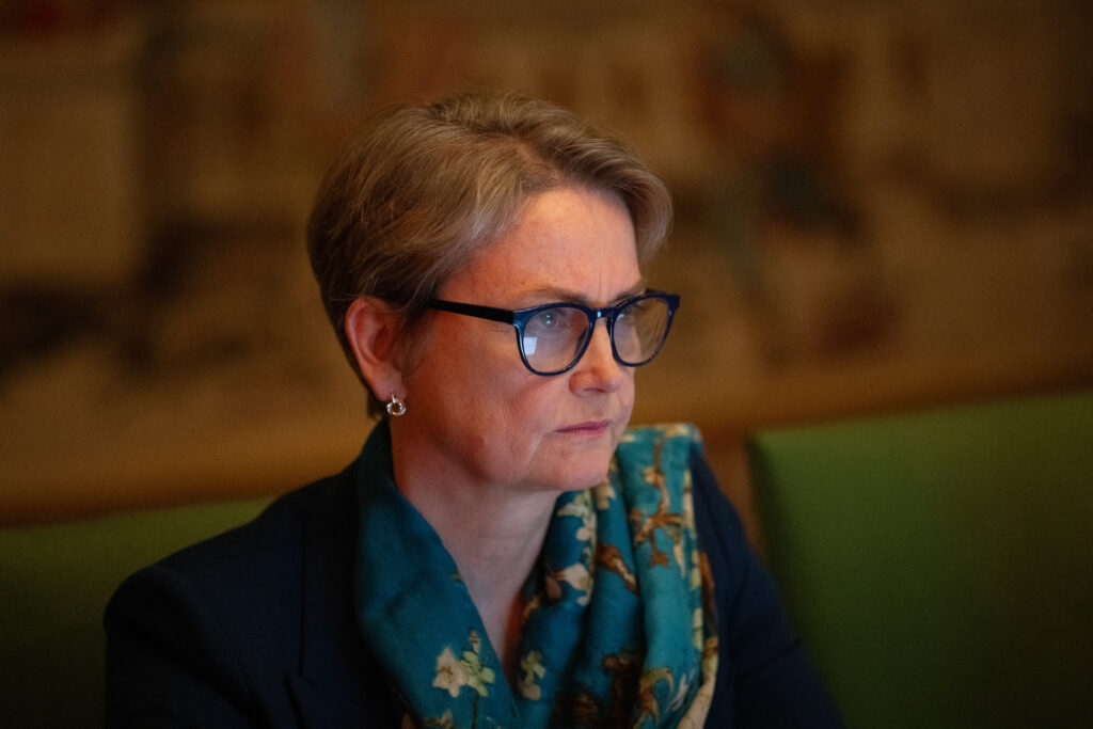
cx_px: 546
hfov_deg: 10.3
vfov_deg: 6.9
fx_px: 6073
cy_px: 364
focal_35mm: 200
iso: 10000
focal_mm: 200
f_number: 2.8
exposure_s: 1/200
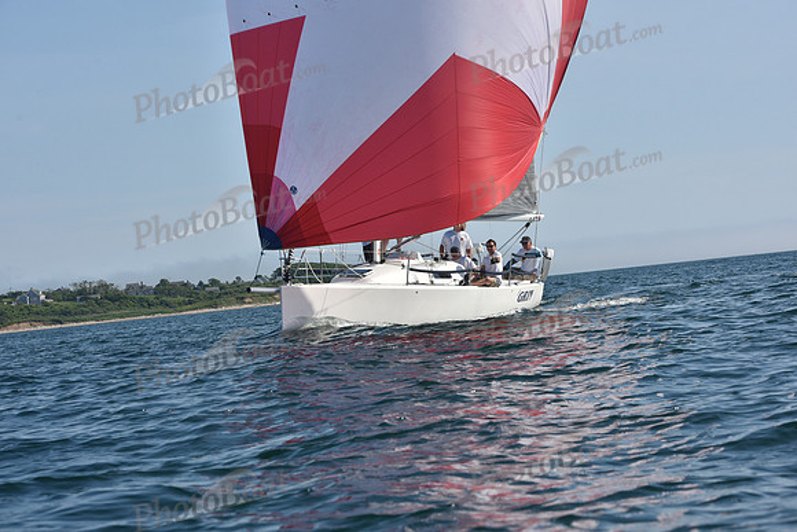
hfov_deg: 20.8
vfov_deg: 14.0
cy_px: 266
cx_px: 398
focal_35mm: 98
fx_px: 2170
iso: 320
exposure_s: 1/1250
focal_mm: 98
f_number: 9
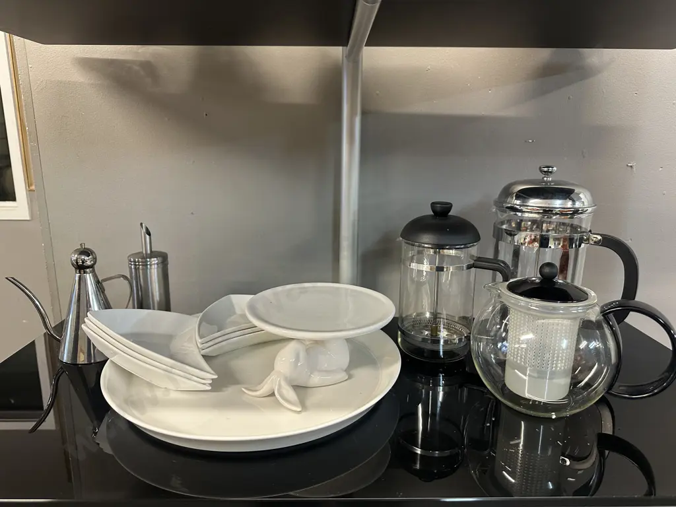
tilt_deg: -14.8
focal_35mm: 24
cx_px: 338
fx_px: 469
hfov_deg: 71.6
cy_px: 254
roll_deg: -0.8
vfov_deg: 56.8
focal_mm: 6.86
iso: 200
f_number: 1.78
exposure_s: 1/50
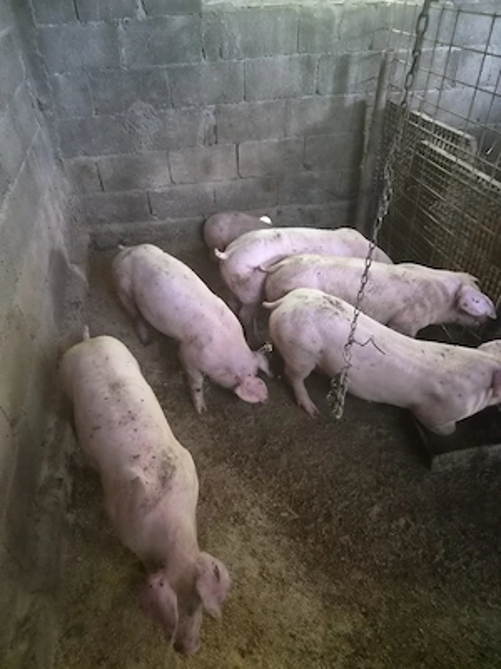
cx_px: 250
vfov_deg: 73.9
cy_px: 334
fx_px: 444
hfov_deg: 58.9
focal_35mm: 23
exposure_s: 1/100
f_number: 1.8
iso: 2500
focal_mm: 5.4
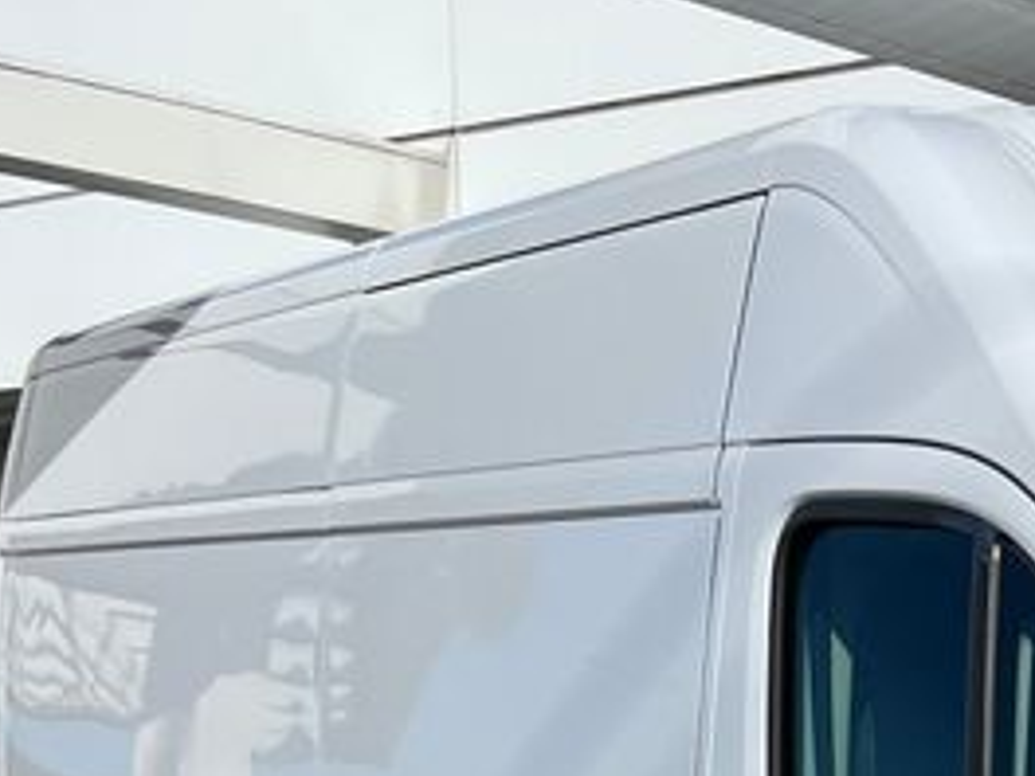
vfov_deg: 13.1
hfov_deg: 17.6
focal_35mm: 101
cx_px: 1505
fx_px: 3020
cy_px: 1423
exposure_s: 1/7353
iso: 50
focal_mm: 5.1
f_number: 1.6
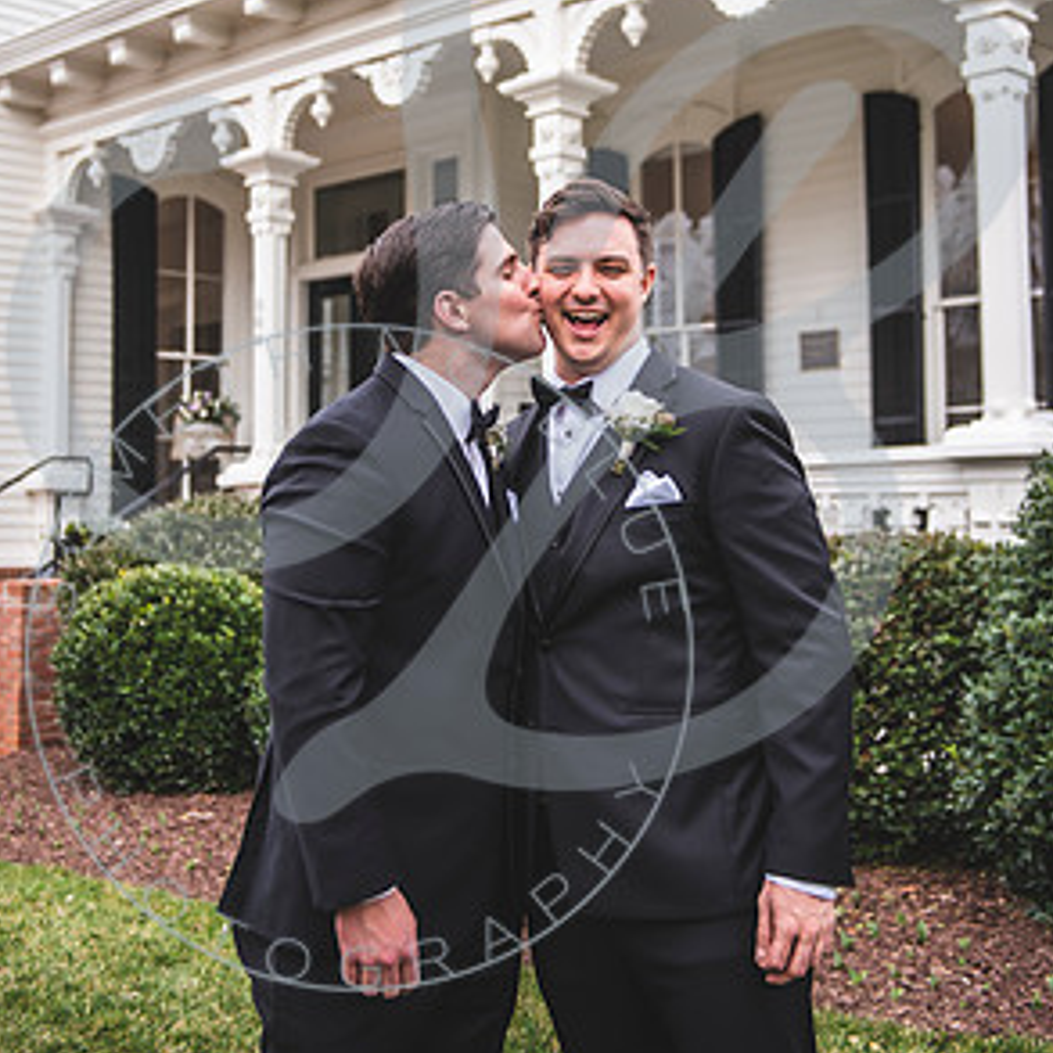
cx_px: 521
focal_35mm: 47
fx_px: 1618
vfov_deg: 35.8
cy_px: 385
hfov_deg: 36.1
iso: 100
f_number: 2.8
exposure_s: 1/400
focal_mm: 36
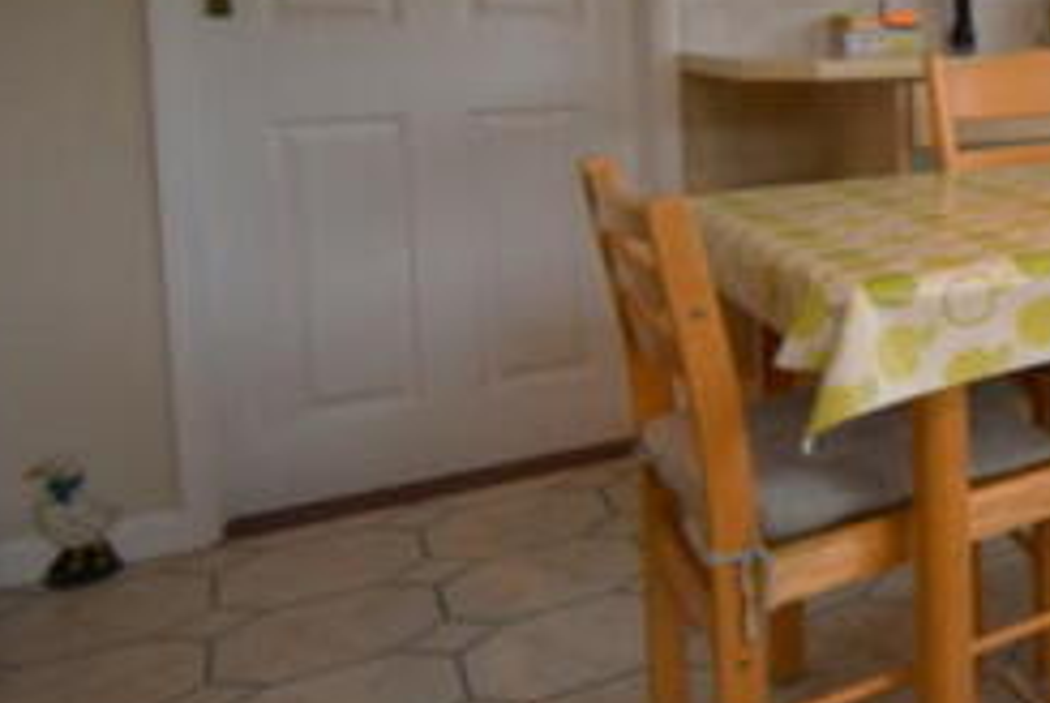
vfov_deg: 32.1
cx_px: 1354
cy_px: 88
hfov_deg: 34.6
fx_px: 1168
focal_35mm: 40
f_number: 4.5
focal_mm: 10
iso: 100
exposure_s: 1/80
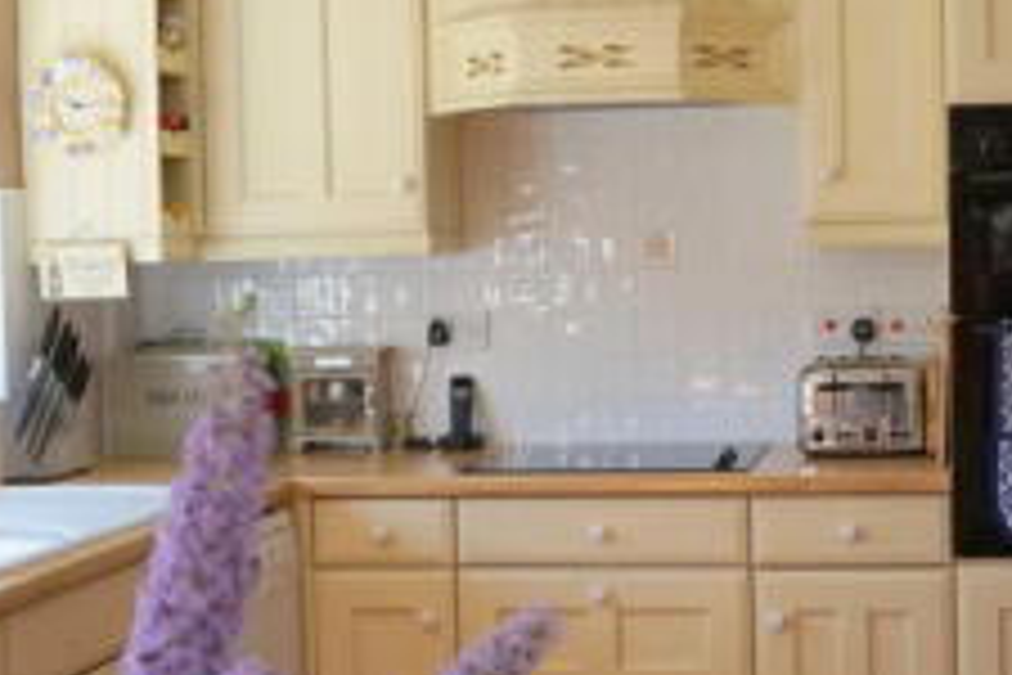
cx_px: 711
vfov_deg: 19.5
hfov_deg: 28.6
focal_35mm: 70
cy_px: 322
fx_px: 1968
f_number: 4
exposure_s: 1/160
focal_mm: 16
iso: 200
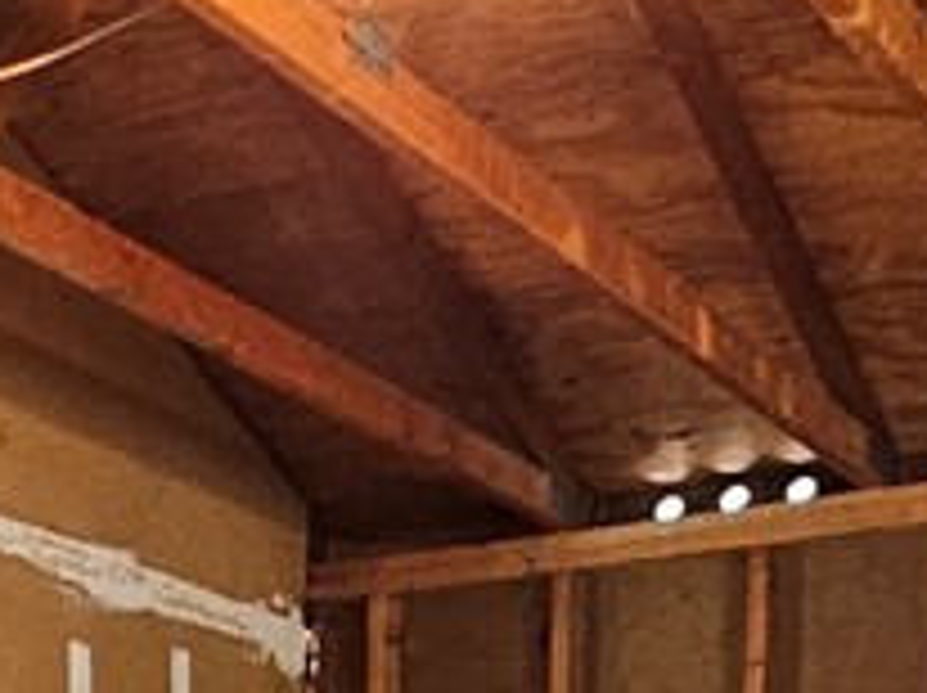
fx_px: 2702
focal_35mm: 101
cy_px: 1458
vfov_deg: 12.5
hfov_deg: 18.1
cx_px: -306
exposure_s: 1/40
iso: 320
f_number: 2.2
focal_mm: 2.2
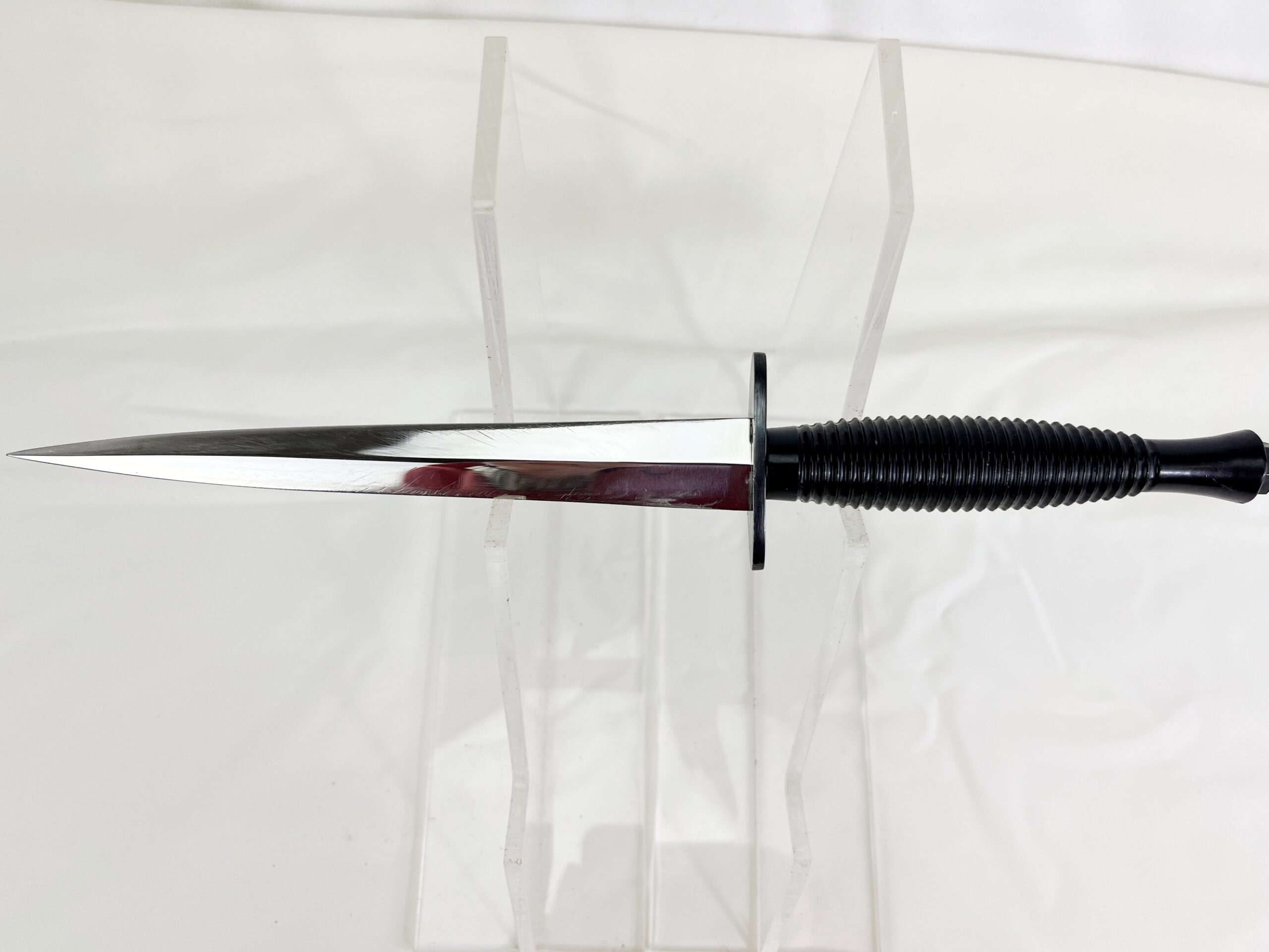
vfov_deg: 53.1
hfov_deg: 67.3
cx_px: 634
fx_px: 953
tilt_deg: -66.7
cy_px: 476
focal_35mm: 26
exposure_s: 1/331
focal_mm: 5.1
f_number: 1.6
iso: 50
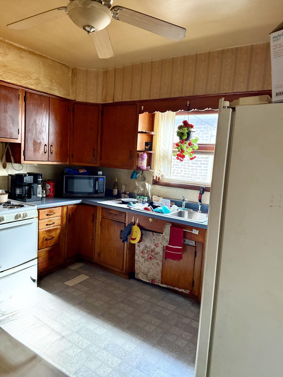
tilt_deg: -6.4
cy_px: 188
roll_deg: -3.9
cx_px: 142
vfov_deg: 71.6
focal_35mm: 24
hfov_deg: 56.8
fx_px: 262
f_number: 1.78
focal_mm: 6.76
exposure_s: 1/56
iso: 800
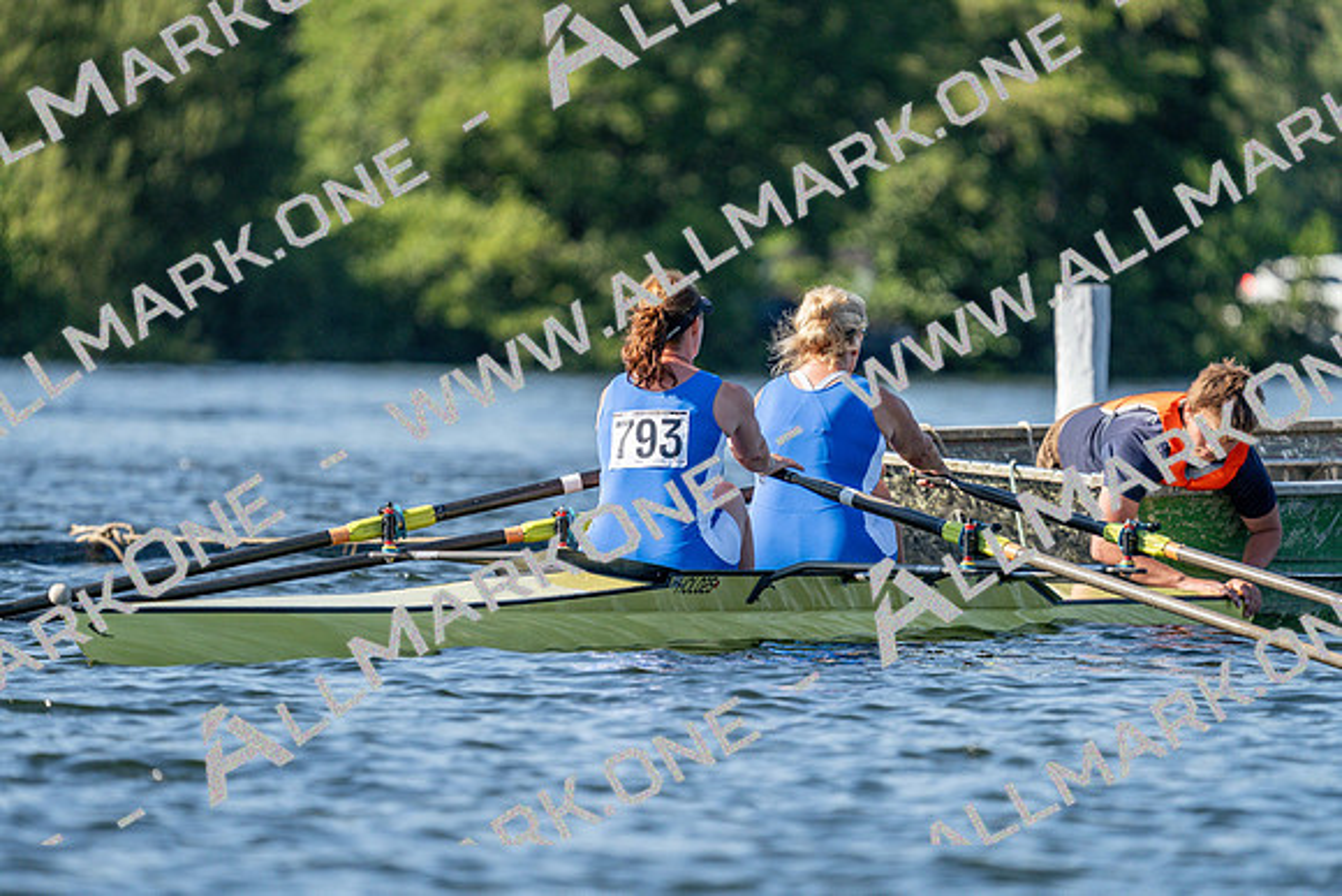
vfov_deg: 3.0
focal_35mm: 452
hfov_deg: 4.6
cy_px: 448
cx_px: 671
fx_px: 16853
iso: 400
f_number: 6.3
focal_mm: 452
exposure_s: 1/1600
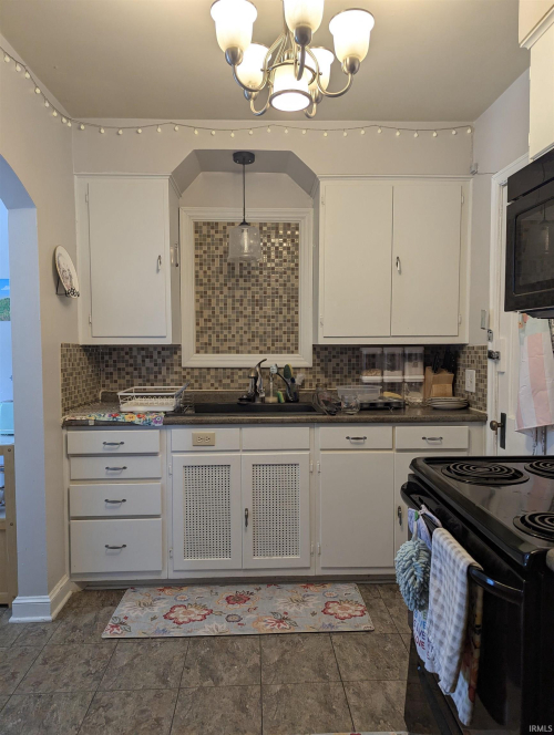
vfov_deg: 71.5
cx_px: 277
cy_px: 368
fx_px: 511
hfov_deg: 56.9
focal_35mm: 24
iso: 49
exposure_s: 1/60
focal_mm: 6.81
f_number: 1.85
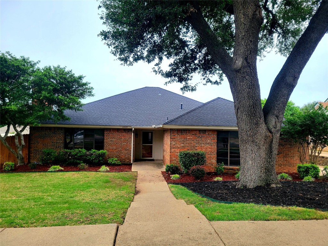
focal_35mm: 26
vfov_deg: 53.1
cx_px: 164
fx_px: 246
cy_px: 123
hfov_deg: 67.3
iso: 40
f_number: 1.8
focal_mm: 5.4
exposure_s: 1/833
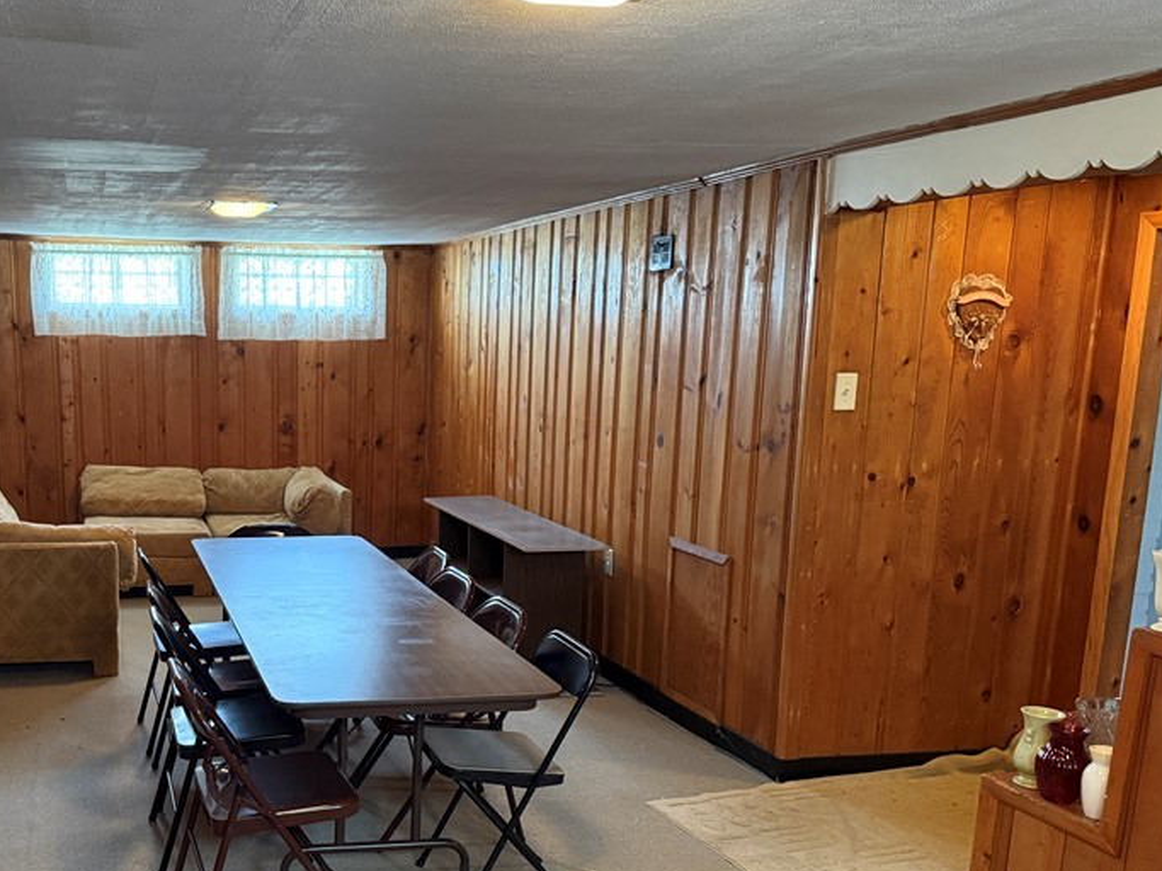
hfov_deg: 49.6
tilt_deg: -10.5
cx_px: 310
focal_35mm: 36
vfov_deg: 39.2
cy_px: 582
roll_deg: +0.0
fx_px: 1208
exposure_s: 1/40
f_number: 1.78
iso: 800
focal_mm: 6.76
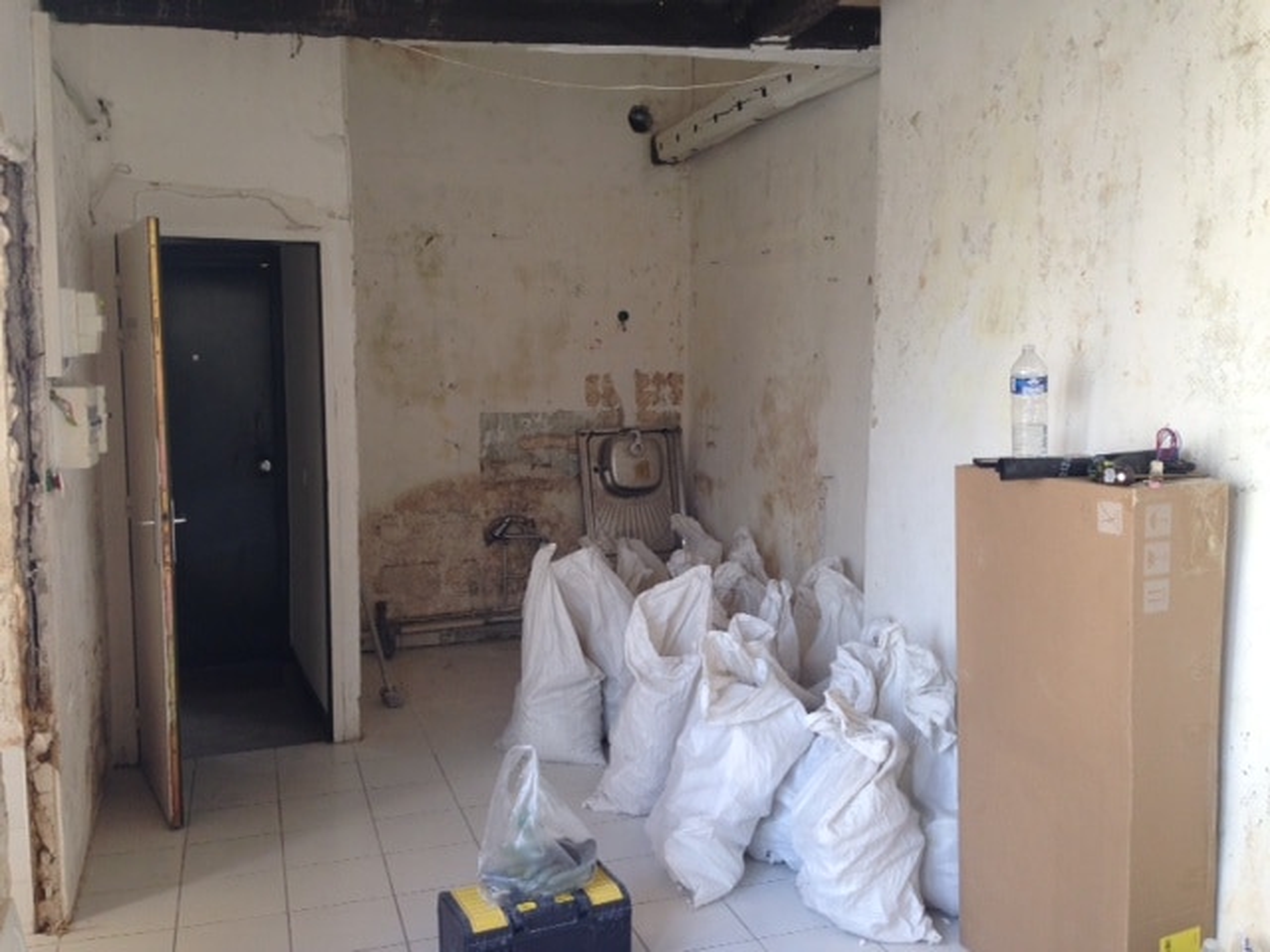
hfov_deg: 55.4
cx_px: 635
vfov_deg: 42.9
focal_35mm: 33
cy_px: 476
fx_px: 1211
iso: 64
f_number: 2.4
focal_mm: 4.12
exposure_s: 1/60
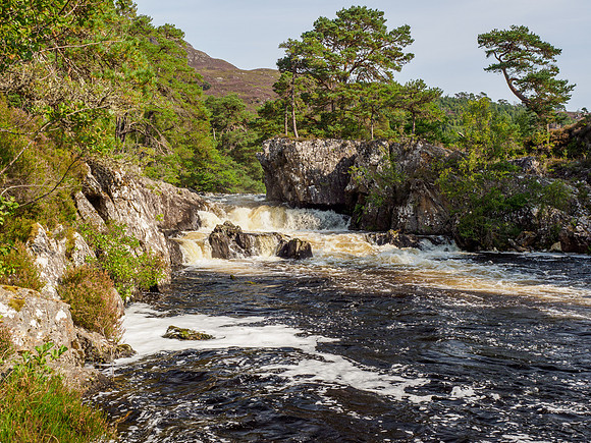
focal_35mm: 39
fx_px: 672
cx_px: 285
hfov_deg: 47.5
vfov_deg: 36.5
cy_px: 229
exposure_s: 1/125
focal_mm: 19
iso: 200
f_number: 7.1
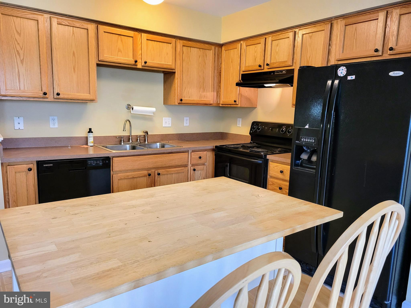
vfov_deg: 53.1
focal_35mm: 26
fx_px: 309
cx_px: 206
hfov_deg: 67.3
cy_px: 154
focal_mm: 5.4
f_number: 1.8
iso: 320
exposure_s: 1/120
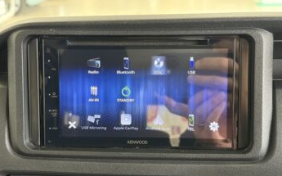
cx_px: 140
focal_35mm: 56
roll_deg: +1.8
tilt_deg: -19.4
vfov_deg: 23.1
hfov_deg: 36.3
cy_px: 96
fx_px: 430
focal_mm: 5.96
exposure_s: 1/40
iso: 250
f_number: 1.6
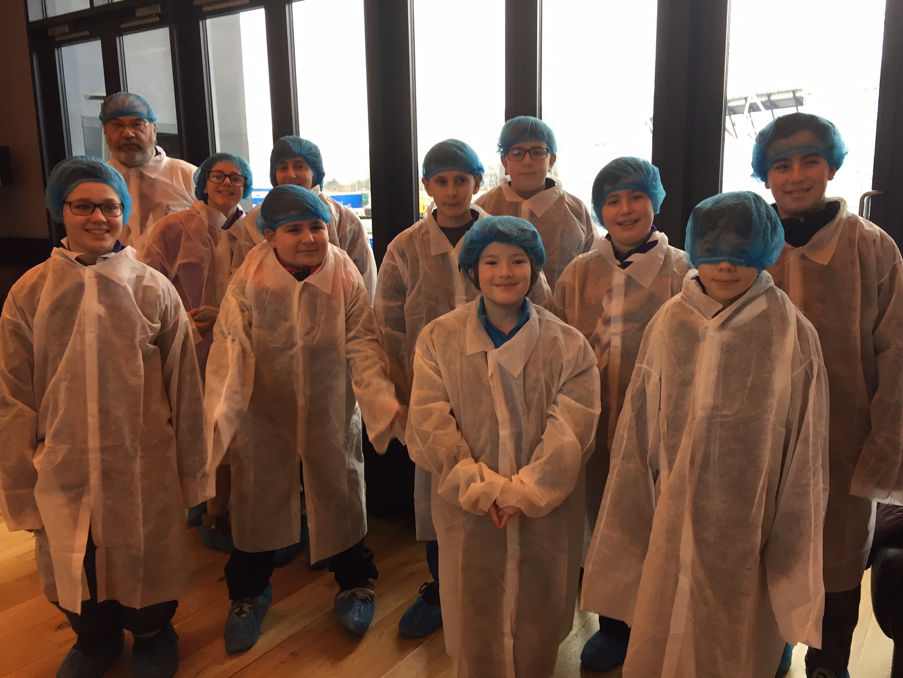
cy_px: 339
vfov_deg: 48.2
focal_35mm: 29
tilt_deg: -11.4
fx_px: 756
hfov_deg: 61.7
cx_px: 452
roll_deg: +1.4
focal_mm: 4.15
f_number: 2.2
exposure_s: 1/33
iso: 100
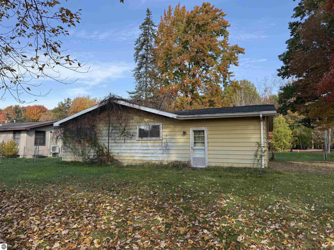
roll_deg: -0.7
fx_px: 232
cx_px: 167
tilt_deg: +5.9
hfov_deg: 71.6
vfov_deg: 56.8
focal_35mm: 24
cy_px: 125
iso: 80
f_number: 1.78
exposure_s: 1/1812
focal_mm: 6.76
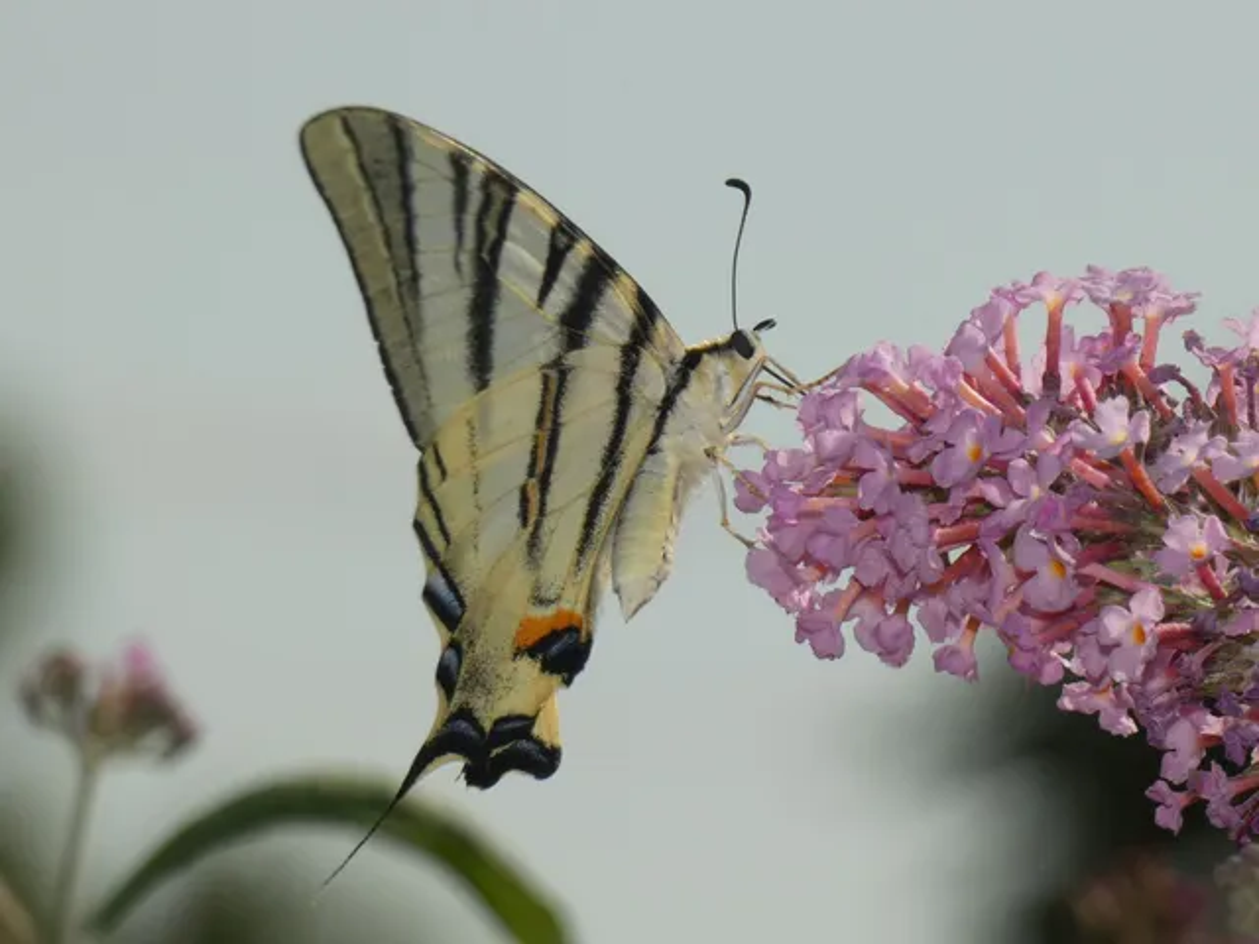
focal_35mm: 329
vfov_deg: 4.5
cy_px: 472
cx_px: 630
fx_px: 11966
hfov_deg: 6.0
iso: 80
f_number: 5.6
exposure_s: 1/320
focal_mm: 58.9
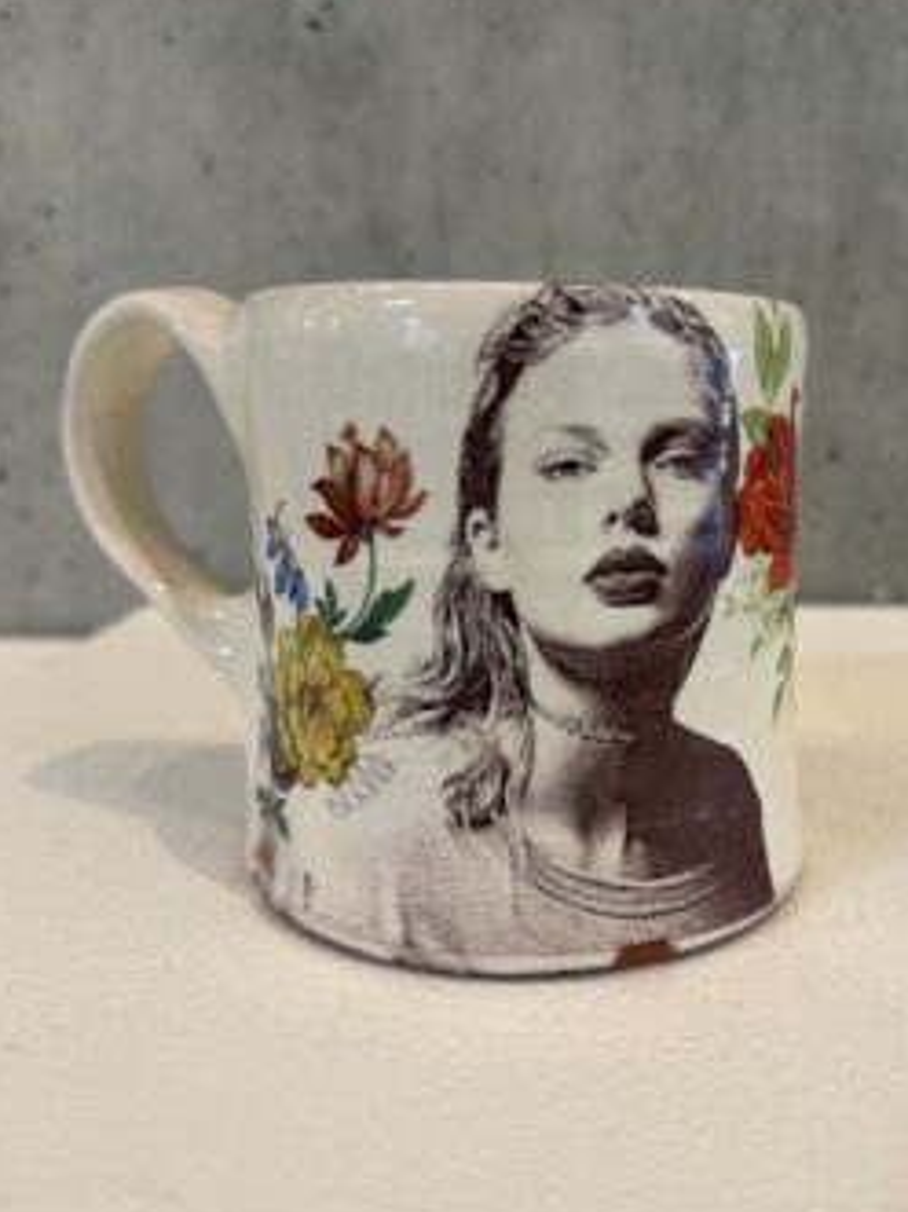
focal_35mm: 29
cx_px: 531
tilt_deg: -11.8
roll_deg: +0.3
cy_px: 622
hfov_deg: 48.0
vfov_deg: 61.7
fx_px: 1015
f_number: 1.78
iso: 160
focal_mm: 6.76
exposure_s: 1/120
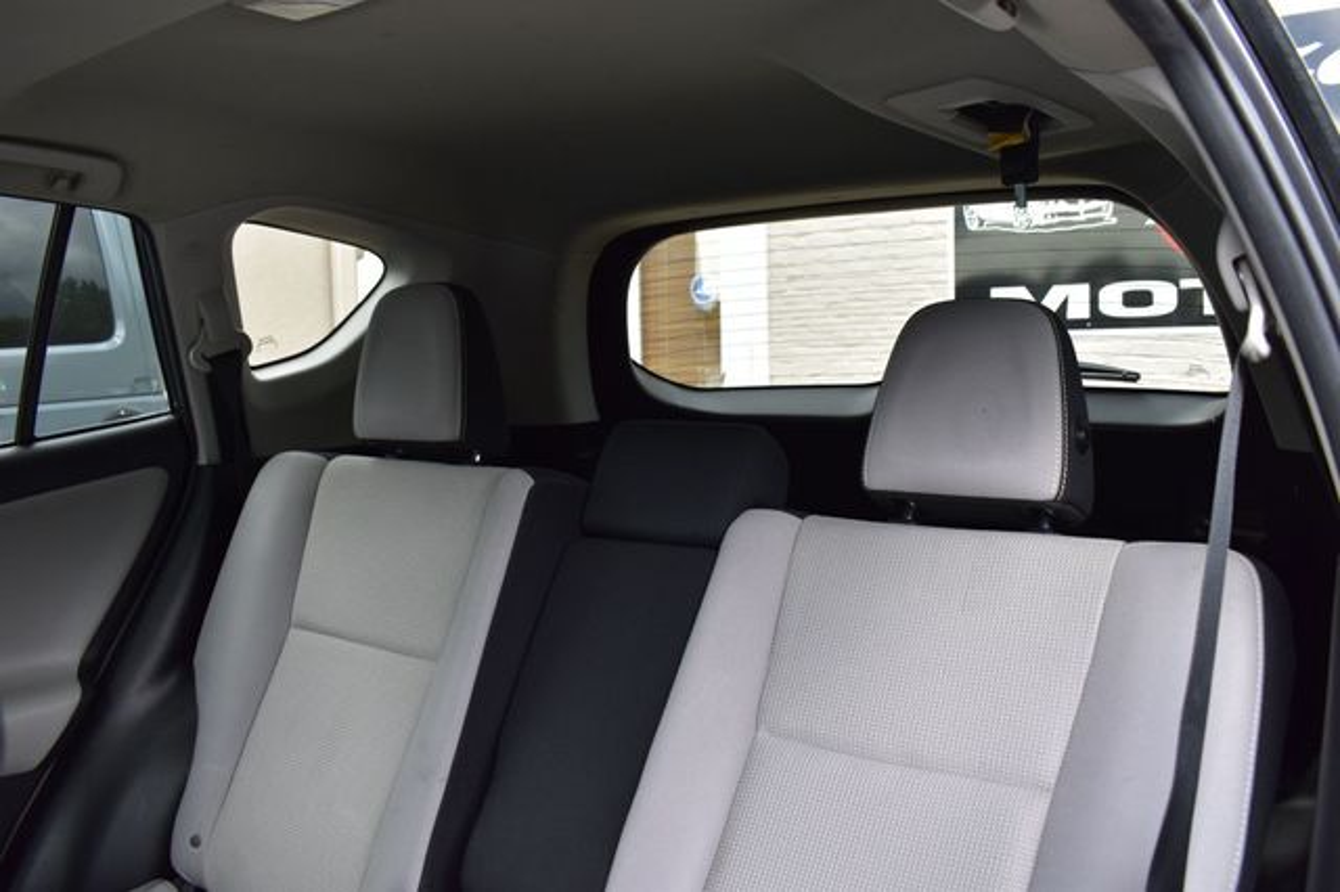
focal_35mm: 30
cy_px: 446
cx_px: 670
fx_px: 1116
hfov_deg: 62.0
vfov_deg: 43.6
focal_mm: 20
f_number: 6.3
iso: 400
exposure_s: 1/20
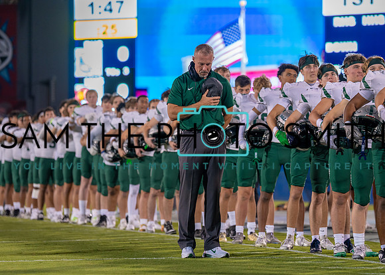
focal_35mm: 173
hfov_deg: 11.6
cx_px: 207
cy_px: 118
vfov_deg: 8.3
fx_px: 1888
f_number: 2.8
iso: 800
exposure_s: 1/500
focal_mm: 143
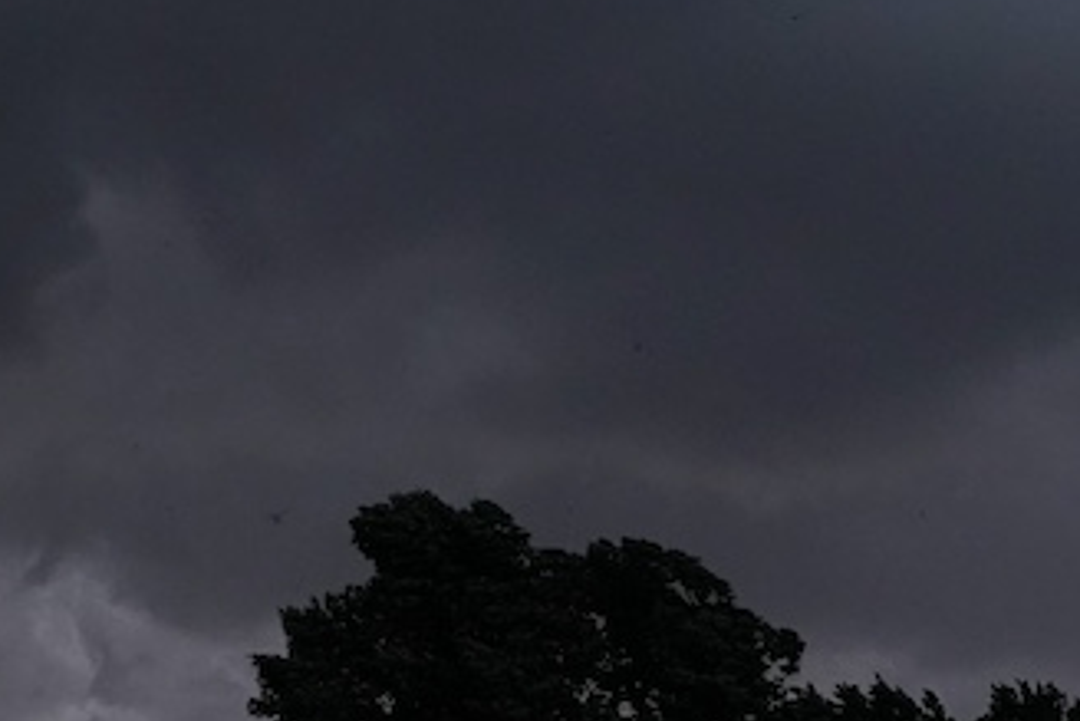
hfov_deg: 13.2
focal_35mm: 150
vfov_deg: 9.1
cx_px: -310
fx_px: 4502
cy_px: 71
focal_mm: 48
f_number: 4
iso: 3200
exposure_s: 1/320
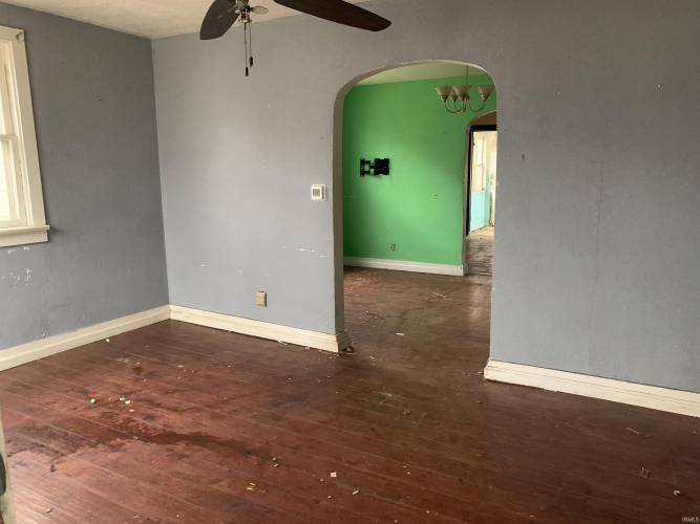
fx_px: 526
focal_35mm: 26
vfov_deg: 53.0
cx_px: 350
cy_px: 262
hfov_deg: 67.3
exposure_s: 1/31
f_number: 1.8
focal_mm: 4.25
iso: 400
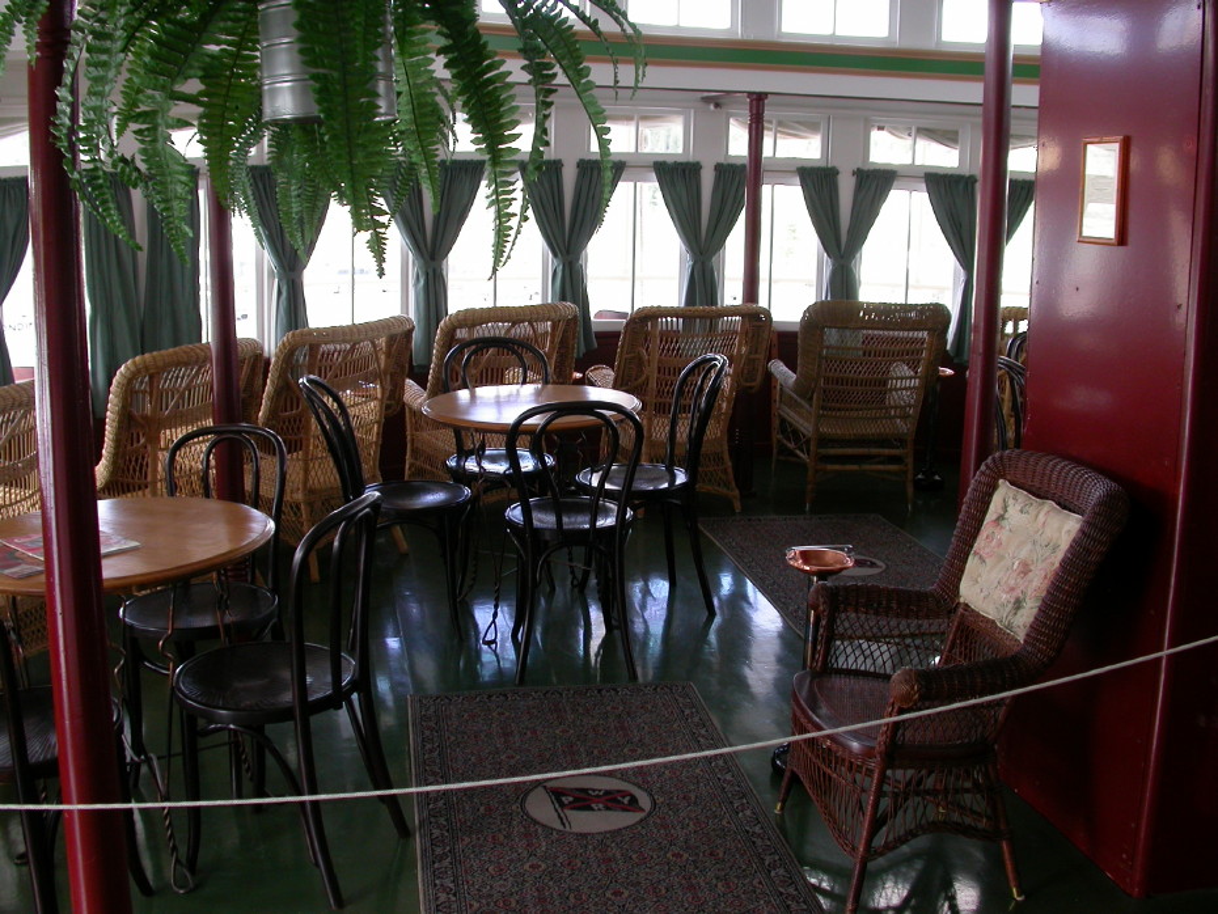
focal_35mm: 38
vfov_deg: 37.7
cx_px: 609
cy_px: 457
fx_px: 1337
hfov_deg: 49.0
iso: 100
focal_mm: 7.85
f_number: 3.3
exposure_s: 1/61.2
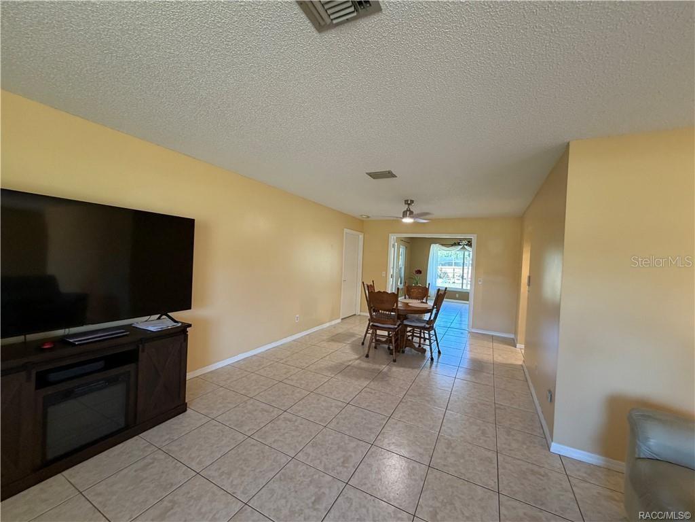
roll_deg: -2.4
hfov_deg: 102.1
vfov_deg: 85.7
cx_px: 348
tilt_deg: -0.9
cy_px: 261
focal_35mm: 14
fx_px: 281
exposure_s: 1/60
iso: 320
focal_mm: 2.22
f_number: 2.2
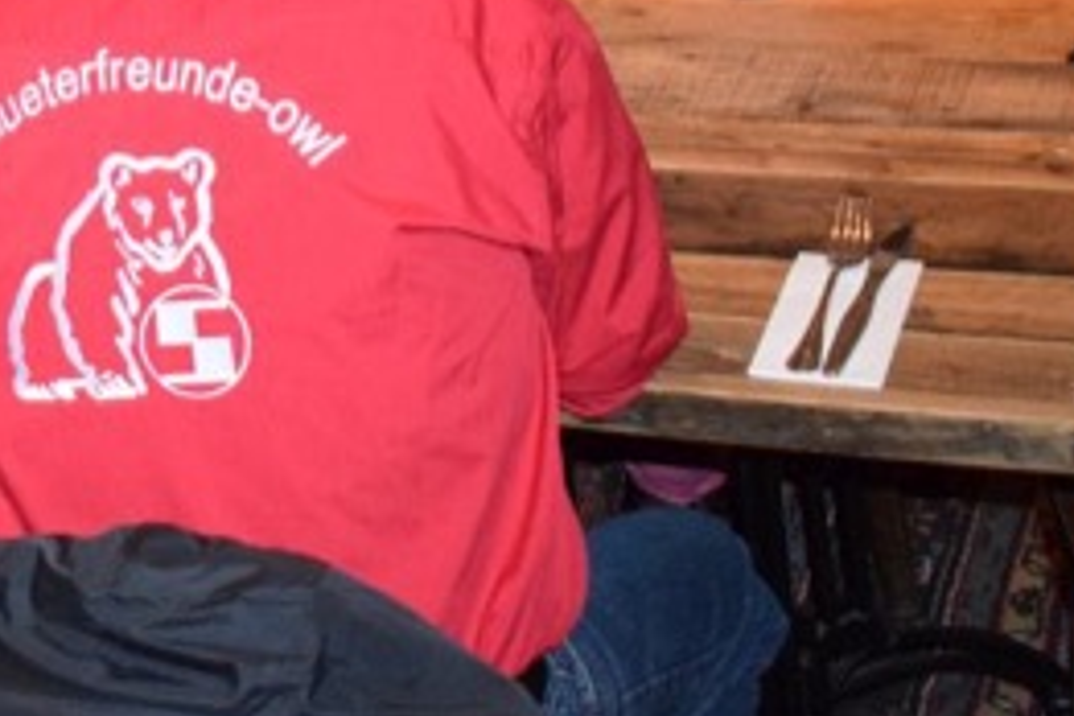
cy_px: -348
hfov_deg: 20.3
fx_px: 2744
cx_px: -313
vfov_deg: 14.0
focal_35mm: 92
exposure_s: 1/60
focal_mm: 20
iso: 3200
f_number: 3.8
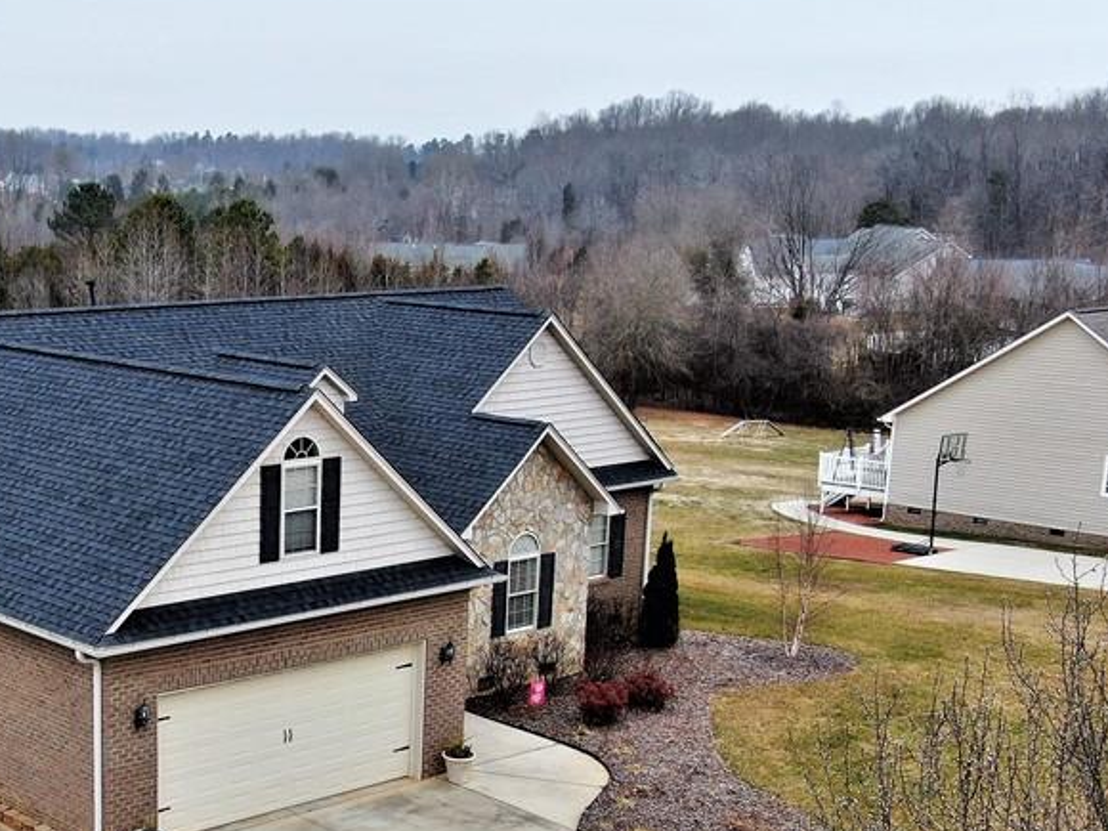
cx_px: 189
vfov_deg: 24.1
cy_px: 644
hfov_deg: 31.2
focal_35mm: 60
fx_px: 1920
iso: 100
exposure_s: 1/120
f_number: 3.2
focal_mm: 5.82
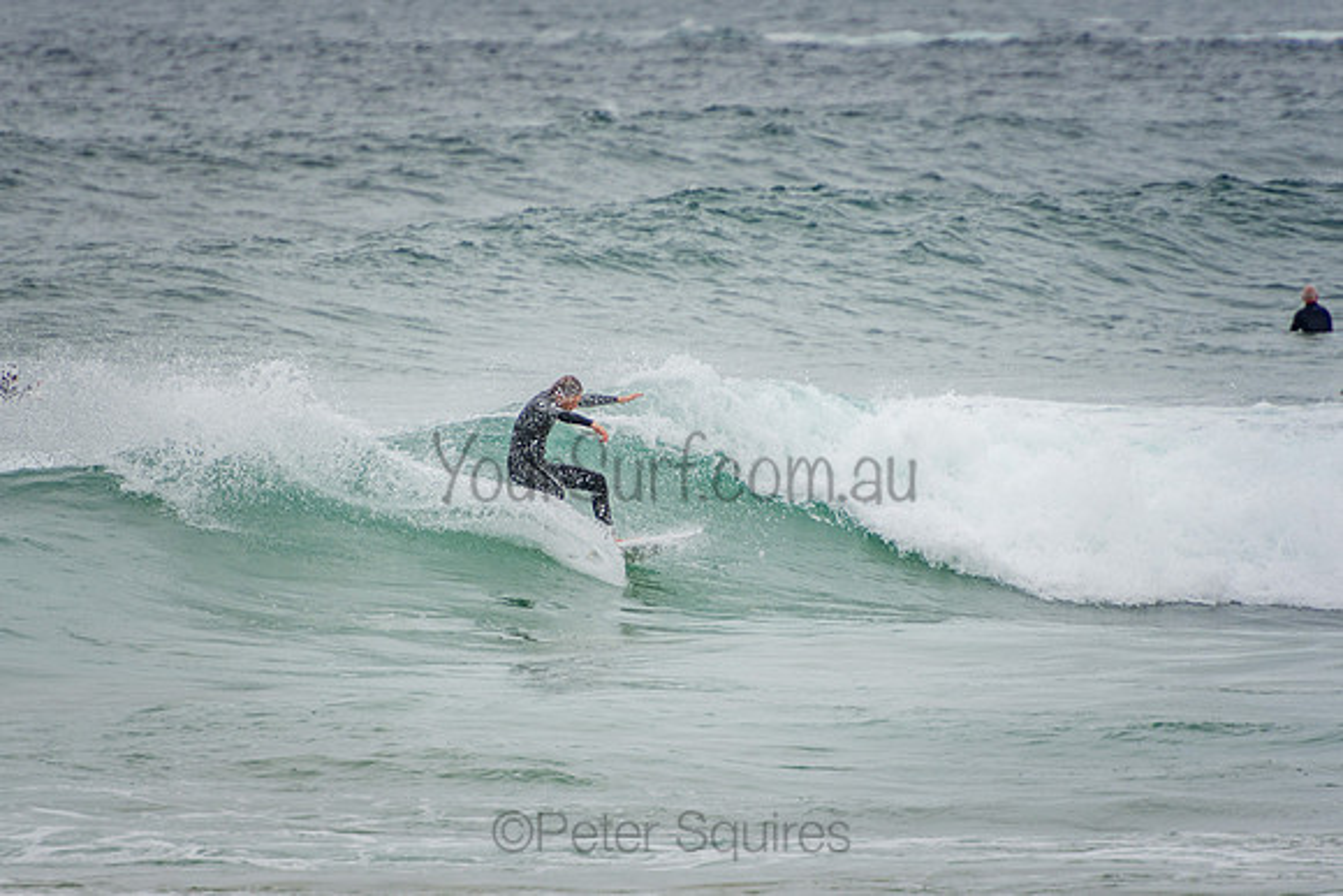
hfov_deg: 3.4
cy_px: 448
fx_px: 22411
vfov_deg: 2.3
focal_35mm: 601
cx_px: 672
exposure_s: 1/1600
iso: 280
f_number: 5.6
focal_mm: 390
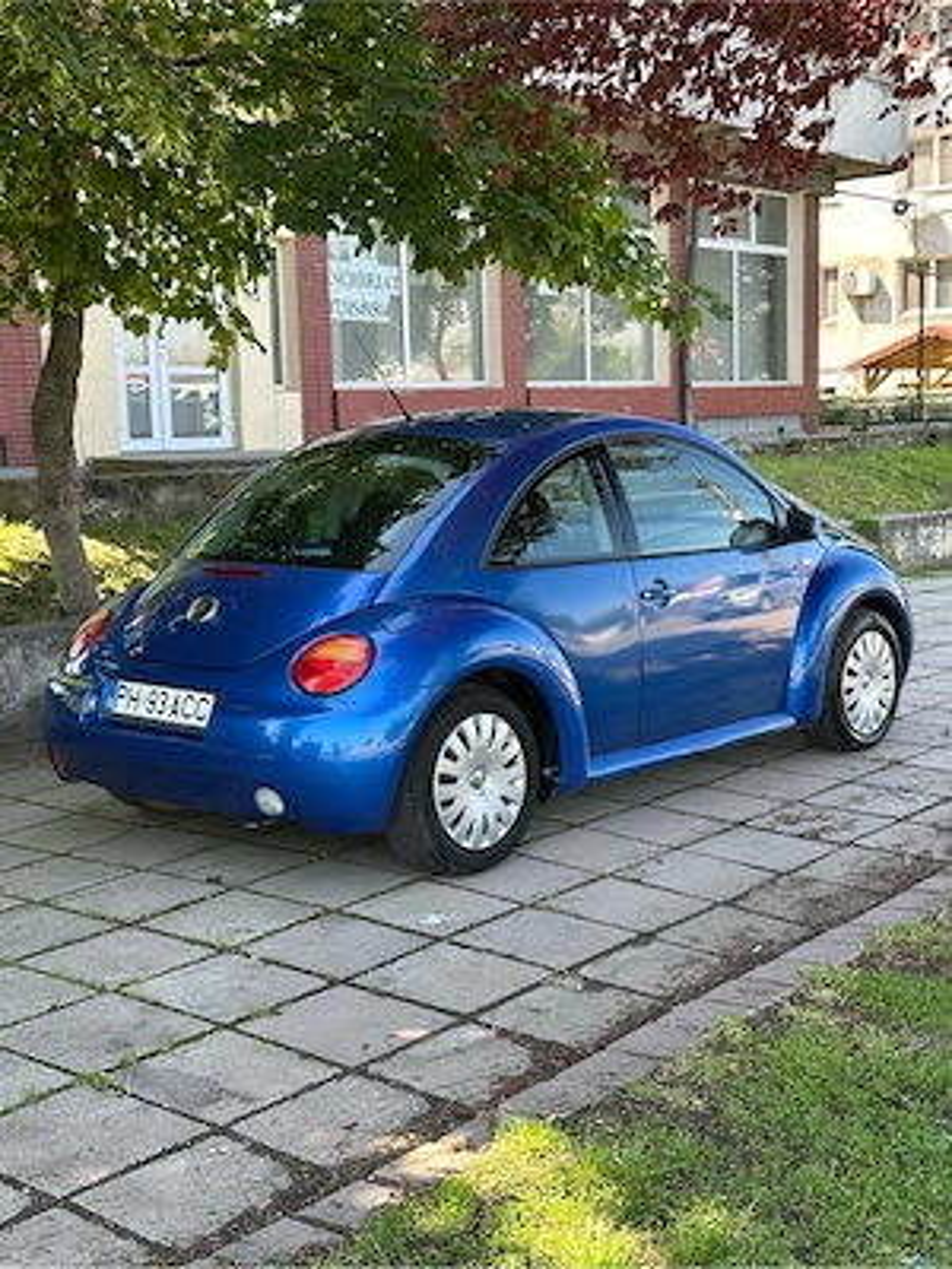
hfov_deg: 30.3
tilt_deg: -6.3
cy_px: 634
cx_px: 476
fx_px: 1760
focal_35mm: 48
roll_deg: +1.1
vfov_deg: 39.7
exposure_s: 1/269
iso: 64
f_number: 1.78
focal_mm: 6.86
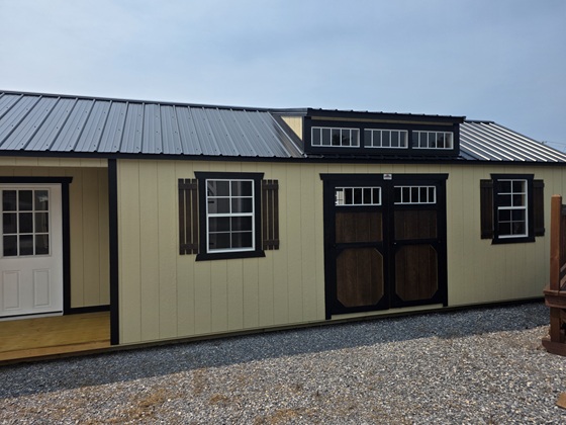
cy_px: 212
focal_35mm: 23
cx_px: 283
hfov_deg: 73.9
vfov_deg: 58.9
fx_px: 376
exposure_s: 1/7061
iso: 80
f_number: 1.7
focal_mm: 6.25
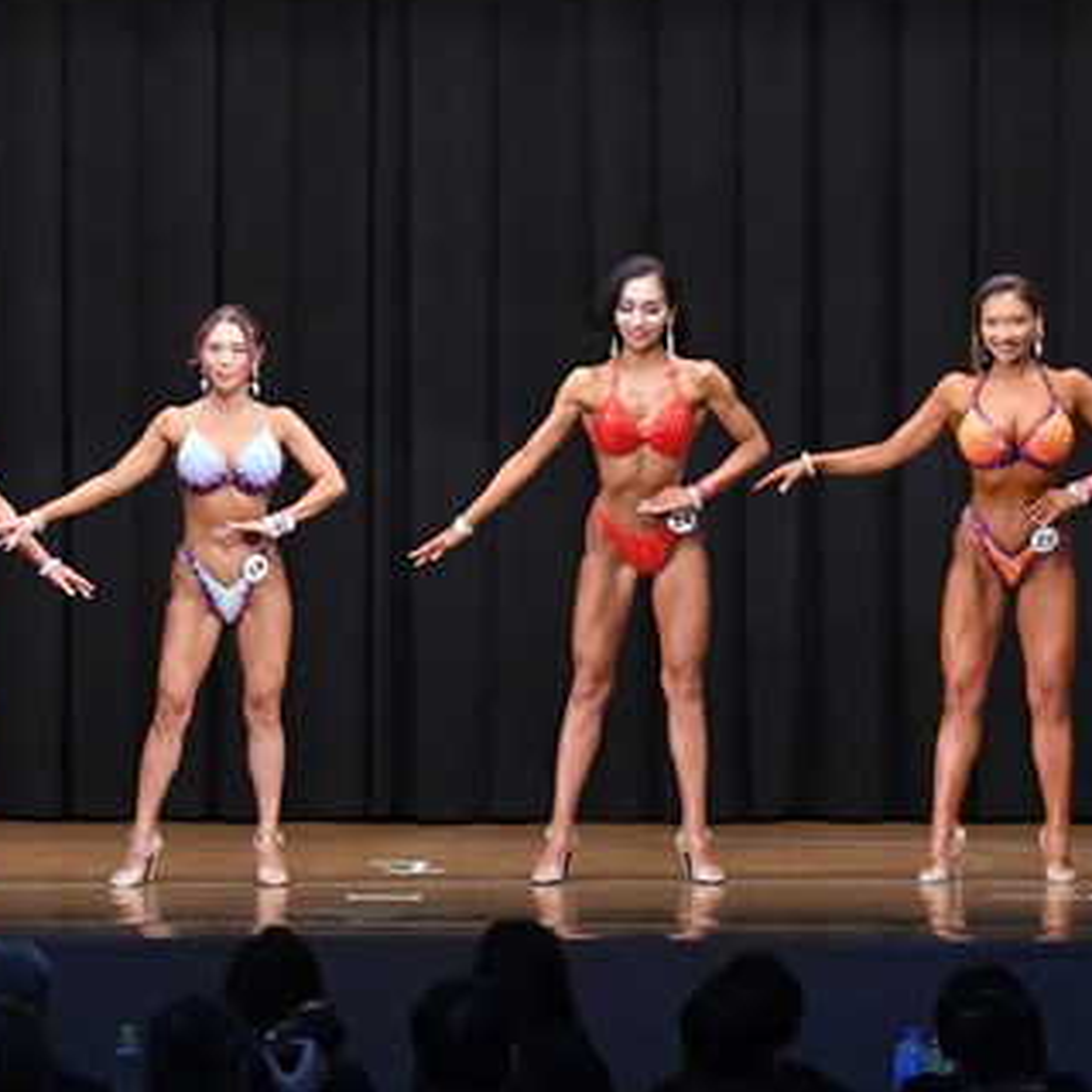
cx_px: 457
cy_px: 531
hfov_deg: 9.1
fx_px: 6853
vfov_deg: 9.1
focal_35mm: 192
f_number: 5.6
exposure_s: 1/400
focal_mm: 62
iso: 8000
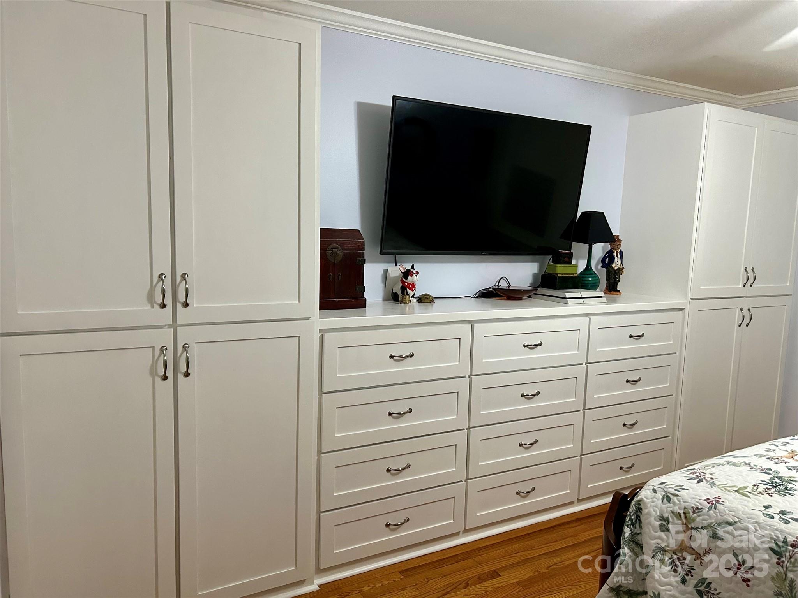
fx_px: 599
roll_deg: -2.5
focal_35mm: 26
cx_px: 399
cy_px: 299
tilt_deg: -6.7
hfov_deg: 67.3
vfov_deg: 53.1
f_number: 1.5
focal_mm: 5.7
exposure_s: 1/60
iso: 250
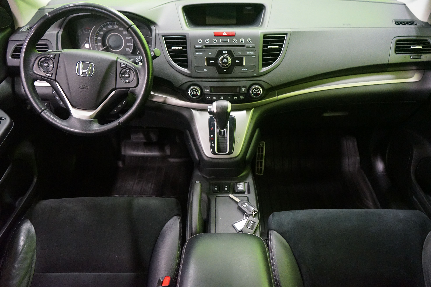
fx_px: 347
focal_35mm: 29
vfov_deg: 45.0
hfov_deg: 63.7
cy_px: 144
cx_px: 216
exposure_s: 1/15
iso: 6400
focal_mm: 29
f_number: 3.5
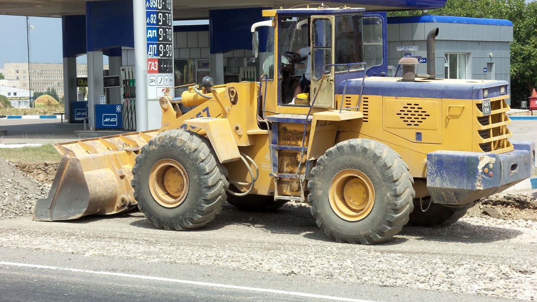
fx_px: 1609
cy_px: 138
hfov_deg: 18.9
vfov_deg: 10.7
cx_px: 270
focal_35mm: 113
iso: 80
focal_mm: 18.5
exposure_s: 1/500
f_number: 4.4
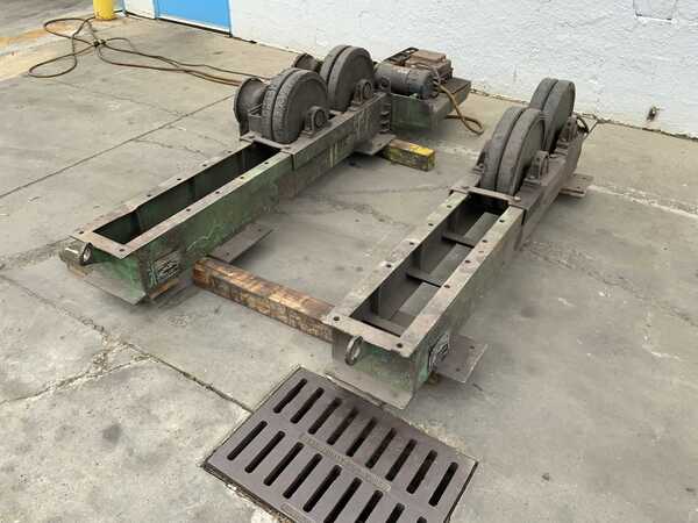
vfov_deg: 48.2
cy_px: 262
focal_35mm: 29
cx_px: 349
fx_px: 585
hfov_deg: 61.7
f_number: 1.8
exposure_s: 1/486
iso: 16
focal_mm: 3
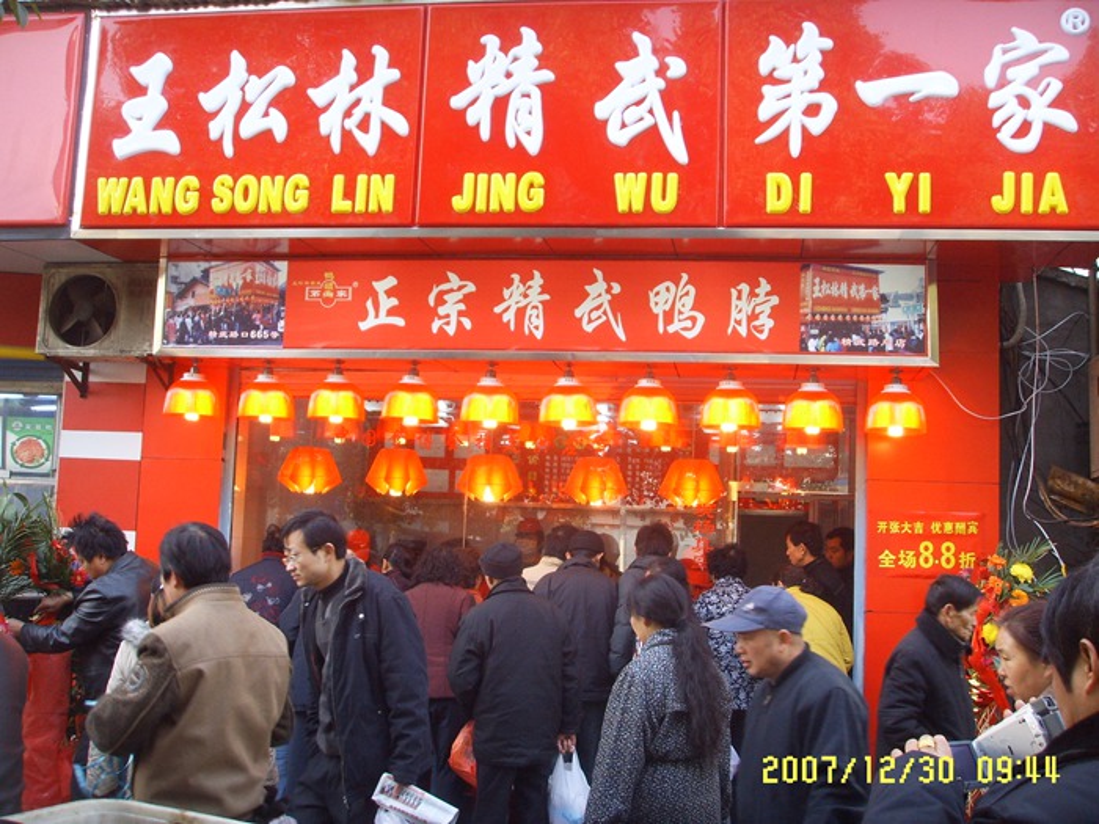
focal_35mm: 39
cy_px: 412
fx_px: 1238
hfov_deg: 47.9
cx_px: 550
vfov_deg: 36.8
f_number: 3.5
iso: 100
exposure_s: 1/90
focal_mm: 6.6
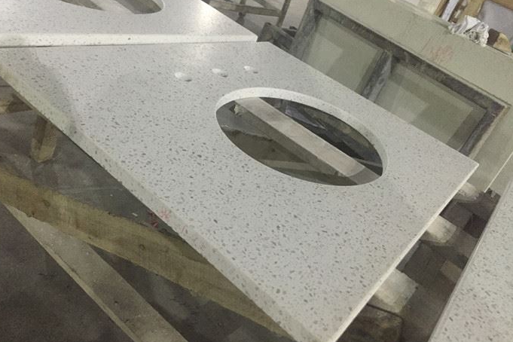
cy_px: 153
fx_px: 442
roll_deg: -23.1
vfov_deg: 42.3
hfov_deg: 60.3
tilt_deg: -28.3
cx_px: 253
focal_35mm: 31
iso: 320
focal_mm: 4.15
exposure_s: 1/33
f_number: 2.2
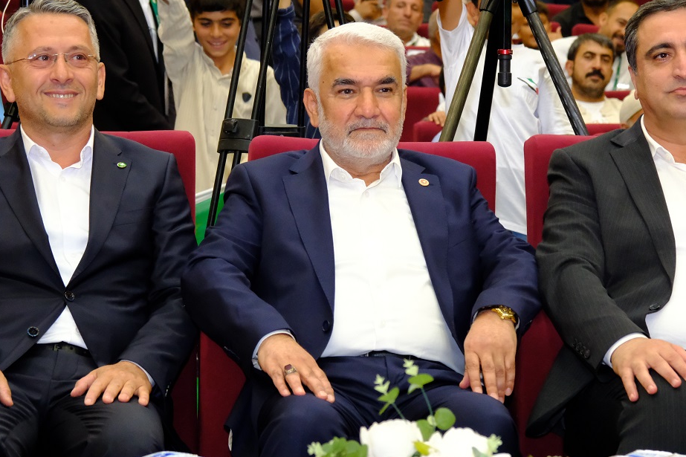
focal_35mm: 108
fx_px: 2057
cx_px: 391
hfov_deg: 18.9
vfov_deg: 12.7
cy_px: 176
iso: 4000
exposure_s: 1/50
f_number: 4
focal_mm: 48.5
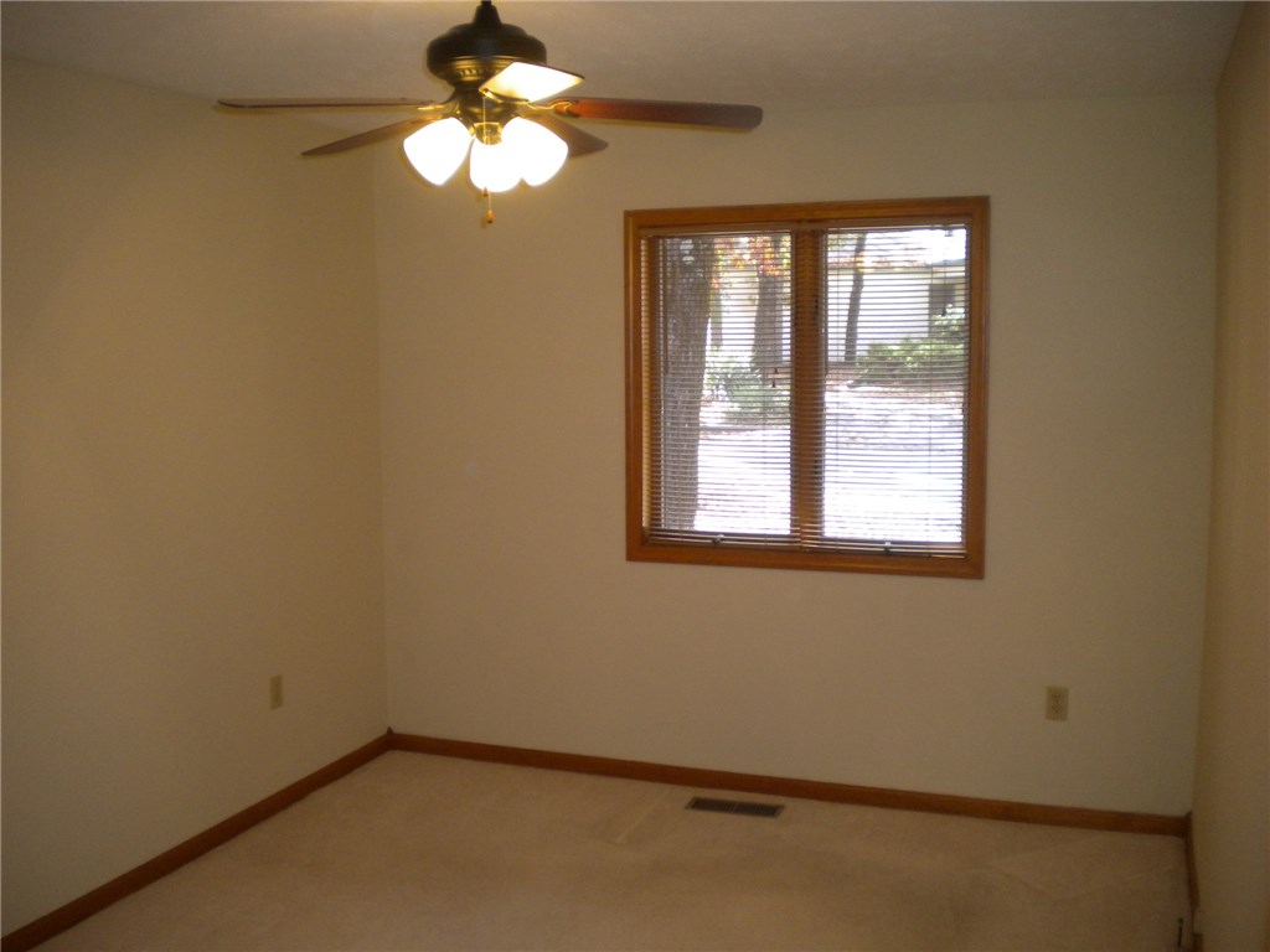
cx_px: 635
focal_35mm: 35
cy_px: 476
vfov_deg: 40.7
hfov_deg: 52.6
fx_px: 1284
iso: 239
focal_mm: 6.3
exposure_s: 1/58.2
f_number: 3.1
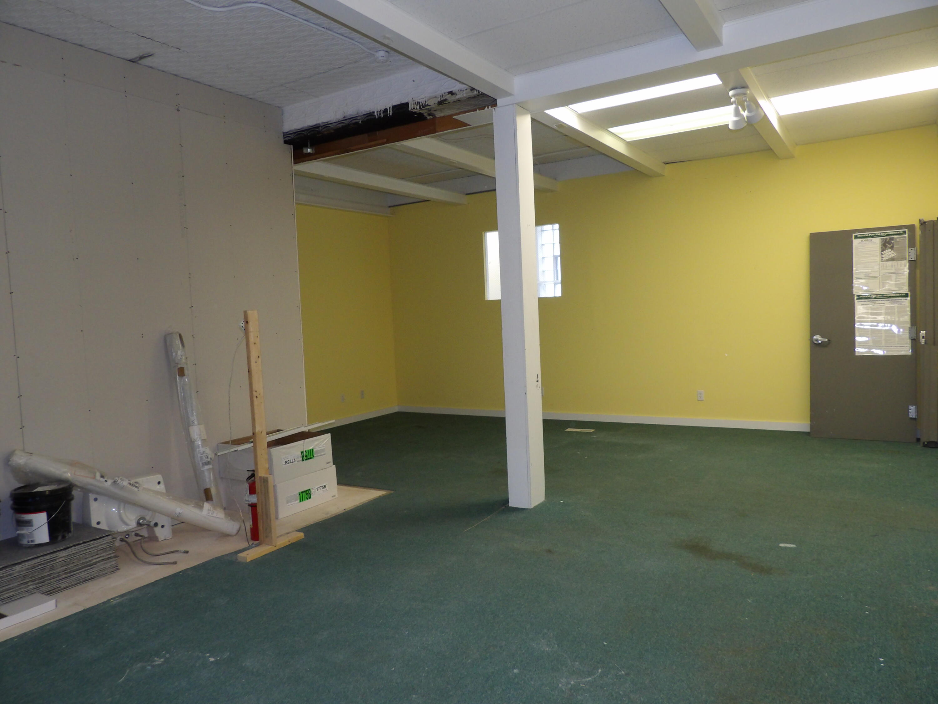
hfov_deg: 71.6
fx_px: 650
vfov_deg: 56.8
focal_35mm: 24
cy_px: 352
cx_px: 469
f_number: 3.2
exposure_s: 1/33
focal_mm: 4.3
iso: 200
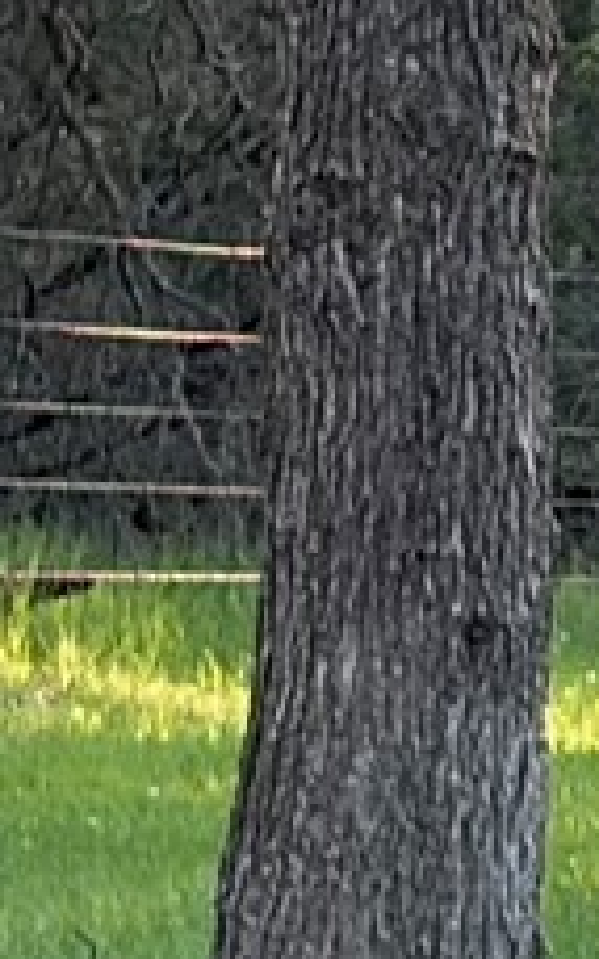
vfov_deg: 4.3
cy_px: 687
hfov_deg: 2.6
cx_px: 2471
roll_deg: +0.1
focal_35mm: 494
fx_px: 12911
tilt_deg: -0.8
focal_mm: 5.96
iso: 100
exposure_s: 1/195
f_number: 1.6
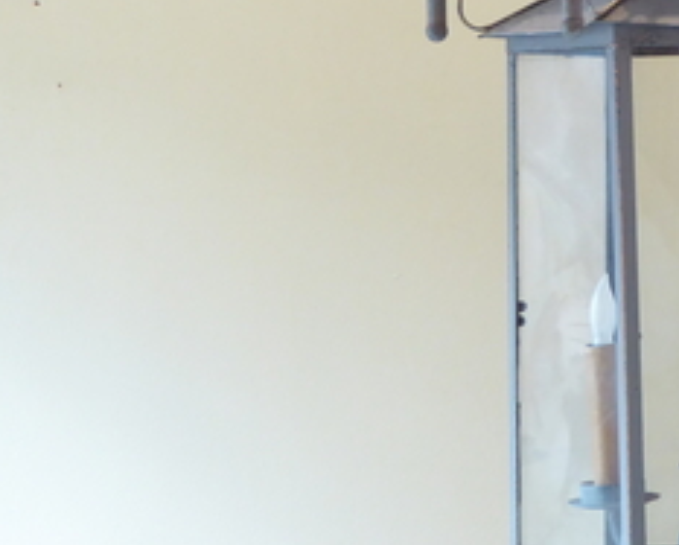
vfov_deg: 10.8
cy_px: 61
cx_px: 848
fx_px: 2877
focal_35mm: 143
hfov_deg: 13.1
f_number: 4.5
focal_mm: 10.3
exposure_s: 1/8
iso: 400
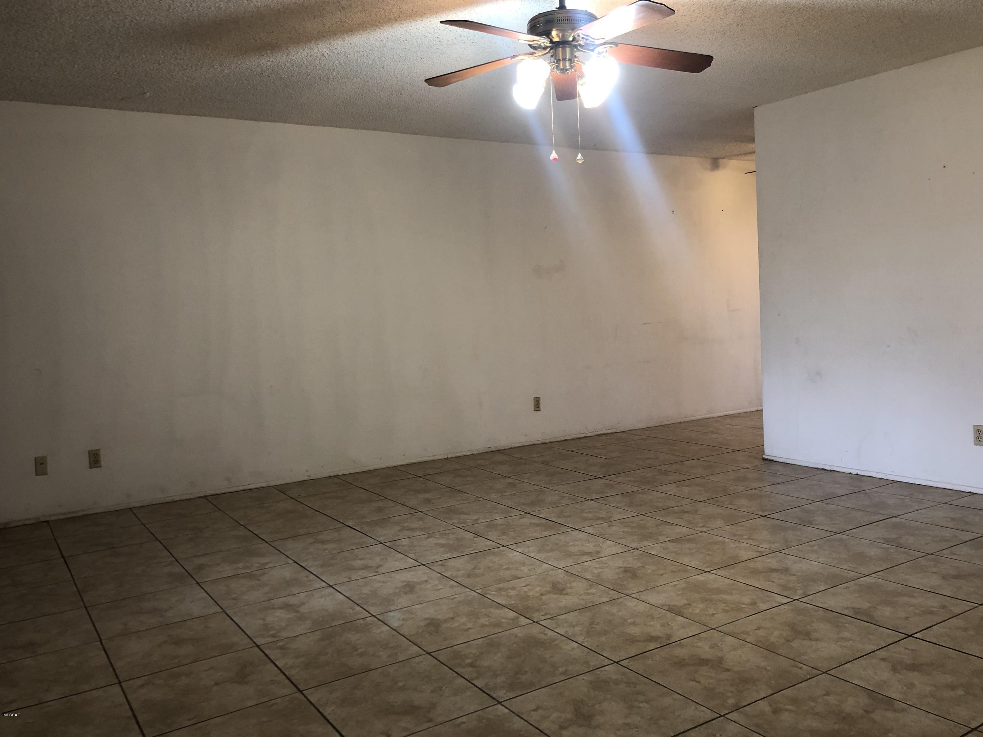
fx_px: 823
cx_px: 497
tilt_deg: -3.2
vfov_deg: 48.2
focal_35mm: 29
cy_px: 357
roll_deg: +3.3
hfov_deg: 61.7
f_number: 1.8
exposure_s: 1/17
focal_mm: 4
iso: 40
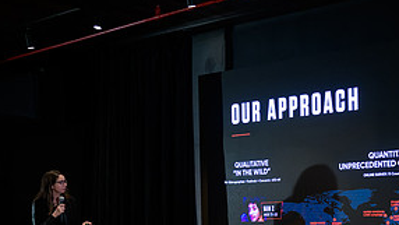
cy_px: 219
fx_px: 720
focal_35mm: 68
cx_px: 342
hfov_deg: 30.0
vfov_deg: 17.4
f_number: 3.2
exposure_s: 1/200
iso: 1250
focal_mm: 32
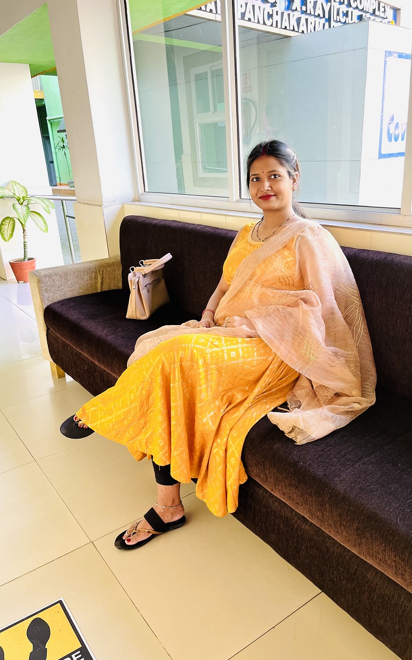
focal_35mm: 28
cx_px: 226
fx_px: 503
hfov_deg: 44.5
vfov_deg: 66.5
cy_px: 327
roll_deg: +3.8
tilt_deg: -19.9
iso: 80
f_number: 1.6
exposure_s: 1/122
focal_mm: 5.1
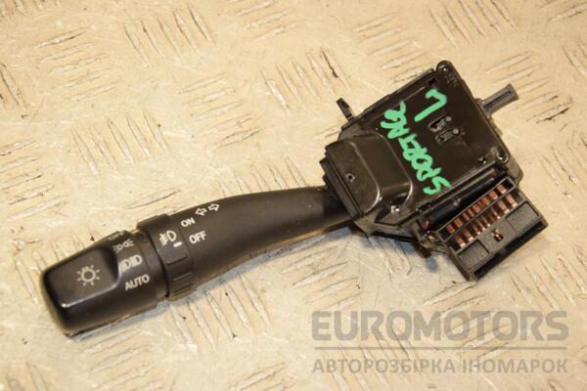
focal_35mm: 78
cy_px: 196
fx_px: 1272
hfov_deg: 26.0
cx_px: 294
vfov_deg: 17.5
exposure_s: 1/200
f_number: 6.3
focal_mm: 52
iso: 800
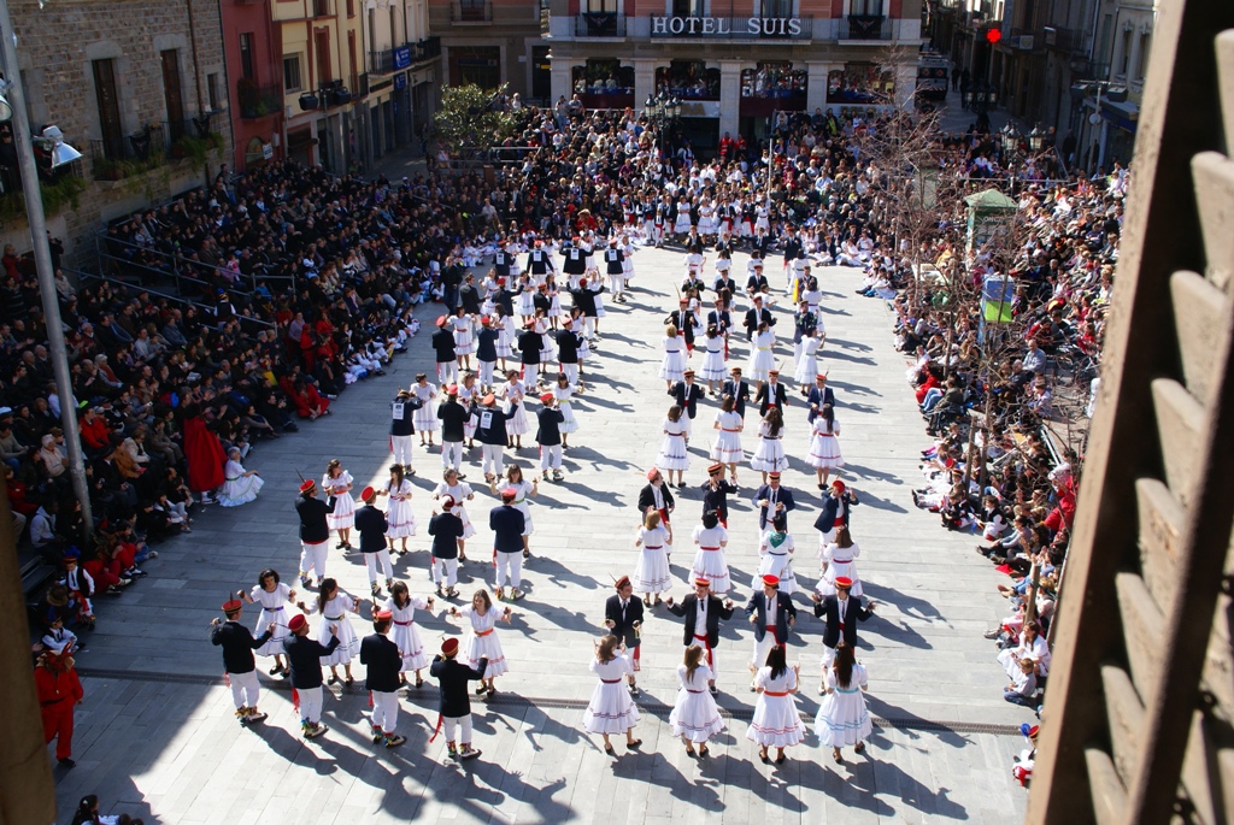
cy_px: 412
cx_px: 617
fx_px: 1235
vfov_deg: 37.0
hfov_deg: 53.1
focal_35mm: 36
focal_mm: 24
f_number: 10
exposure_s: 1/80
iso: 100
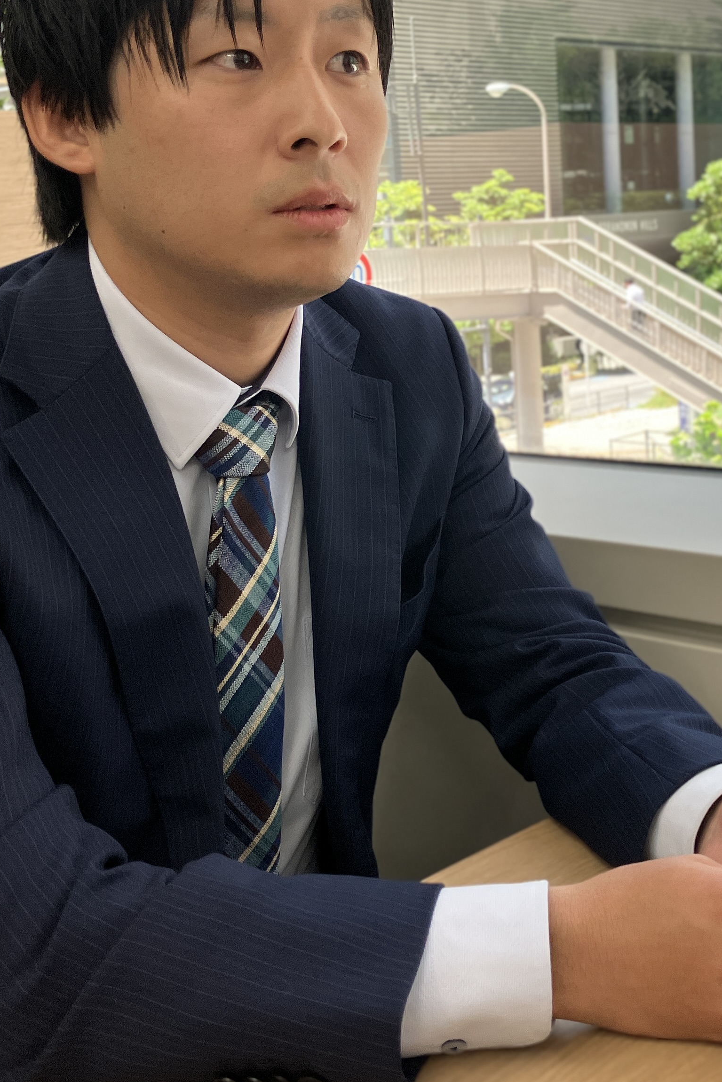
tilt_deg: -7.7
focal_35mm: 51
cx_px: 505
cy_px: 457
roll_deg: +2.4
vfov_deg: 38.8
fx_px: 1534
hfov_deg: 26.3
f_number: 1.8
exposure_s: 1/121
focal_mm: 3.99
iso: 80
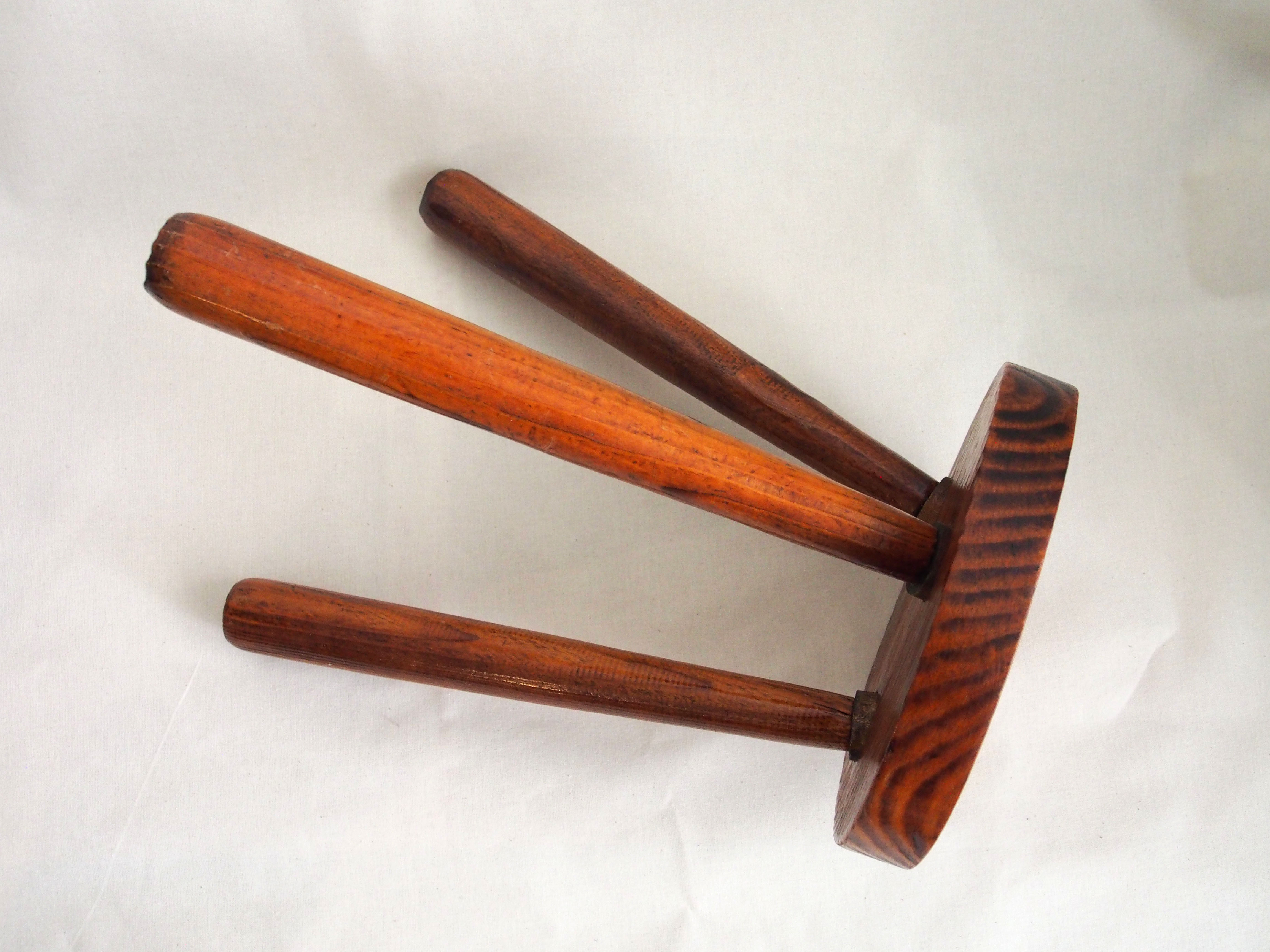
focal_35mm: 38
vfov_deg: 37.7
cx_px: 635
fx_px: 1394
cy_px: 476
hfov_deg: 49.0
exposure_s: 1/30
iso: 1600
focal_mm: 19
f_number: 4.4
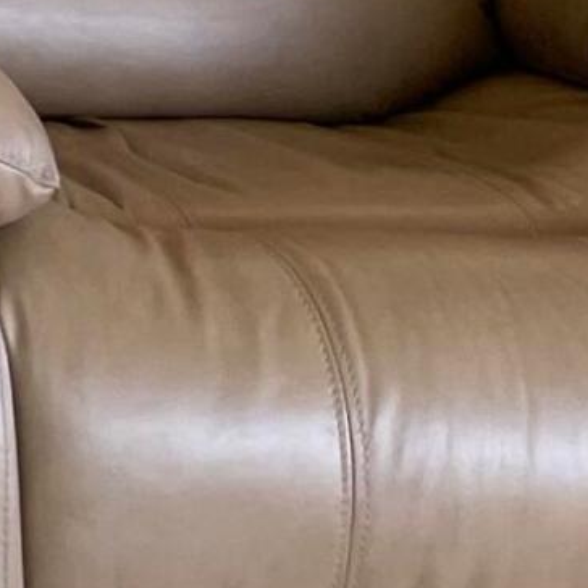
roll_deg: +0.4
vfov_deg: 8.5
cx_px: -1515
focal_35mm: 182
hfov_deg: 7.6
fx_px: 3498
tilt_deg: -4.7
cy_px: -960
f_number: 1.6
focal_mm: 4.2
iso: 64
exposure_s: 1/120
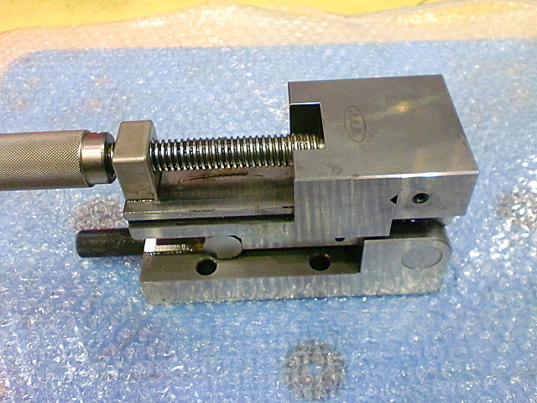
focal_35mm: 35
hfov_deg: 52.6
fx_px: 543
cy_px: 202
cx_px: 268
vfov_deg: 40.7
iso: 1000
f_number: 3.1
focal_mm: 6.3
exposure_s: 1/60
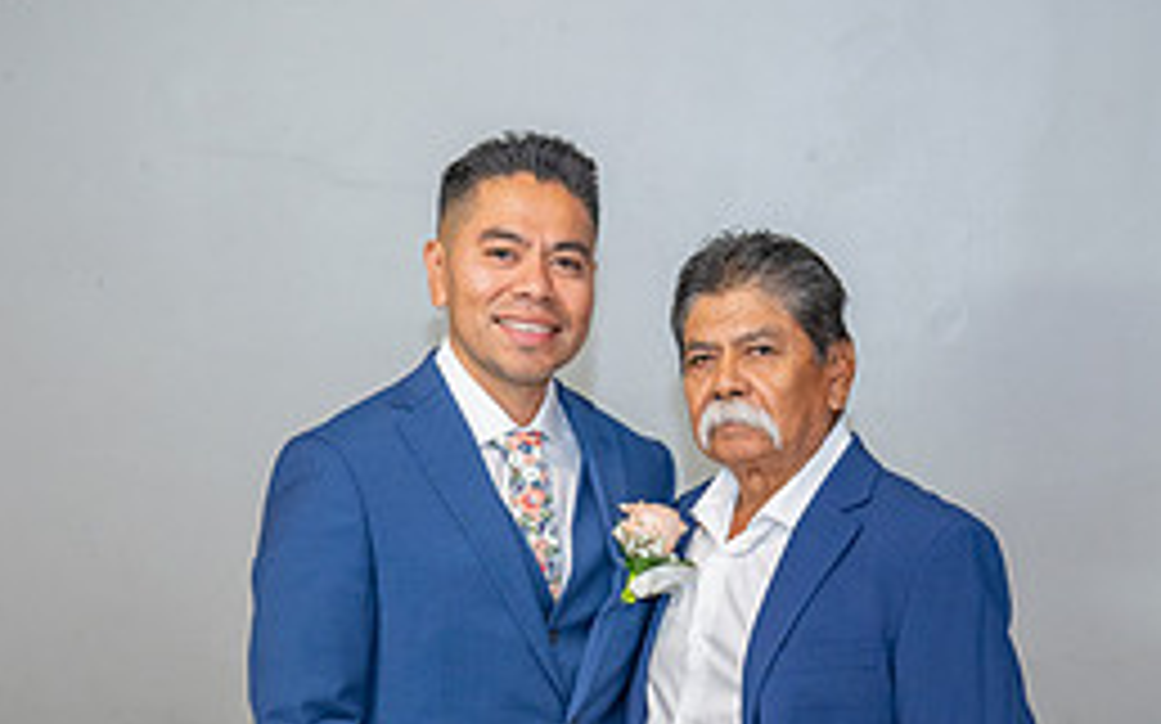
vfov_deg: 14.8
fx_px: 2657
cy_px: 958
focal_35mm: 84
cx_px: 647
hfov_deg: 24.6
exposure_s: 1/125
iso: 640
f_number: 4
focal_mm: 31.5
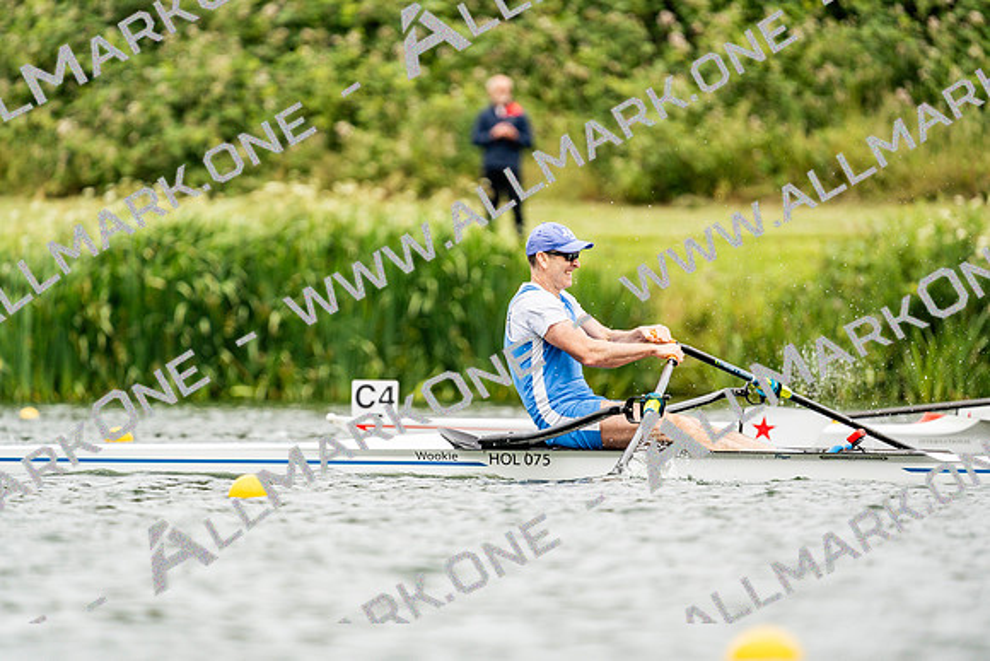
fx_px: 16503
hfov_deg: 3.4
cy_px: 330
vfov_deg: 2.3
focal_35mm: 600
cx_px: 495
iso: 640
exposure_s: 1/2000
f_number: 6.3
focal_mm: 600
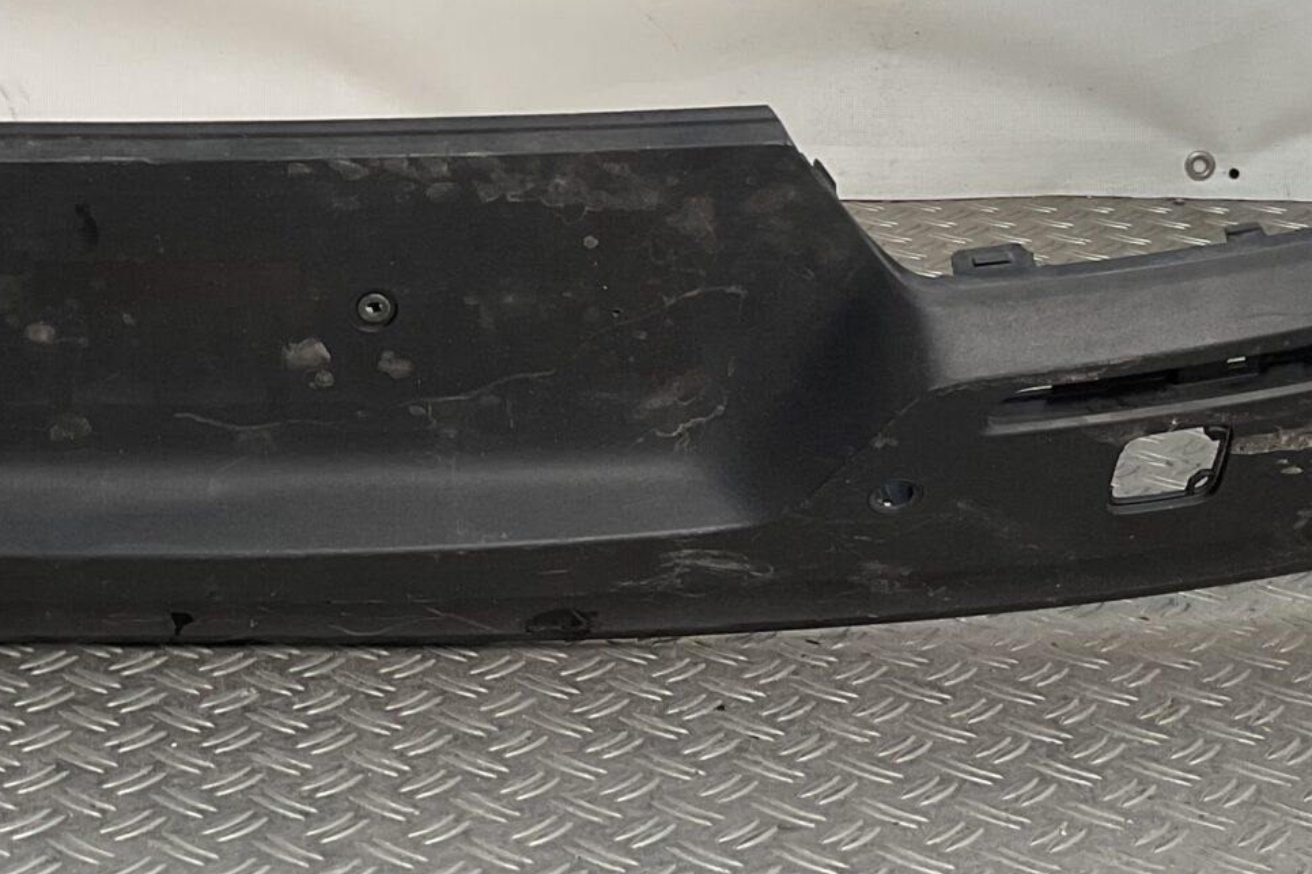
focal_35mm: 80
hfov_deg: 24.7
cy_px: -79
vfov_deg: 16.6
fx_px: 2915
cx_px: 140
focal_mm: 3
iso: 16
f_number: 1.8
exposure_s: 1/238
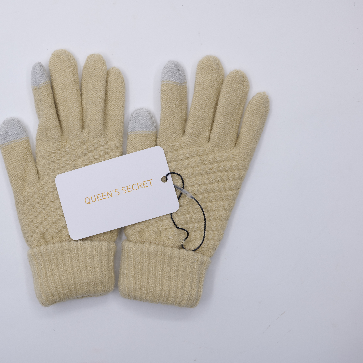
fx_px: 534
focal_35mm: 45
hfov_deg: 37.3
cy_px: 180
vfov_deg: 37.6
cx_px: 133
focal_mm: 35
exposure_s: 1/100
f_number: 5.6
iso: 400
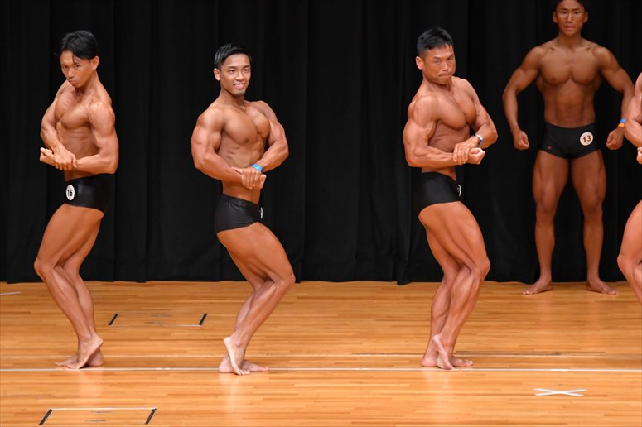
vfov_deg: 5.1
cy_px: 214
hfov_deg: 7.6
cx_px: 321
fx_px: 4813
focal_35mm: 270
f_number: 5.6
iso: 4000
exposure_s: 1/400
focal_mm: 180
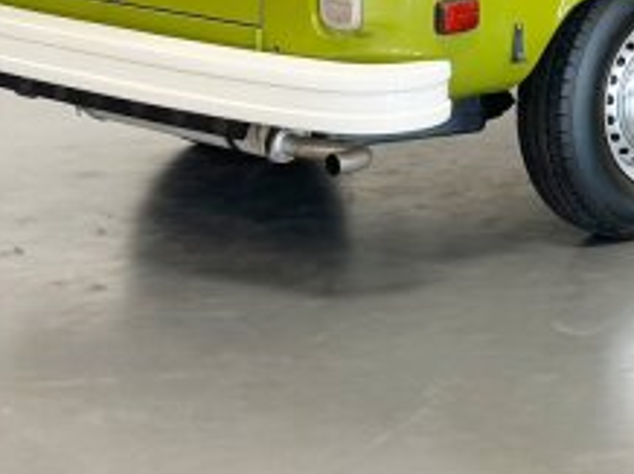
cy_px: -204
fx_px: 2580
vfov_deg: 10.2
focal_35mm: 141
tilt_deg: -4.2
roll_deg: +0.4
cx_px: 666
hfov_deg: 13.8
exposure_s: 1/73
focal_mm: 6.86
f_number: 1.78
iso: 125
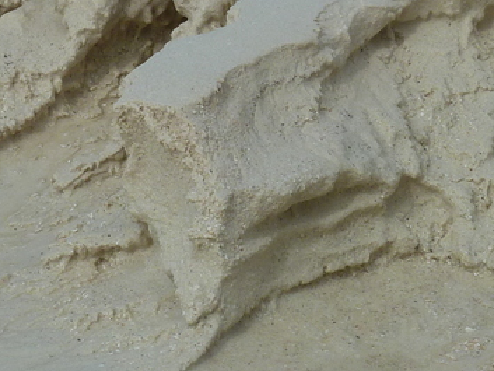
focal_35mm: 404
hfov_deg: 4.9
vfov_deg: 3.7
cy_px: -83
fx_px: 5767
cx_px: 178
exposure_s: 1/640
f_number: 5.6
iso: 80
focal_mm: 19.5
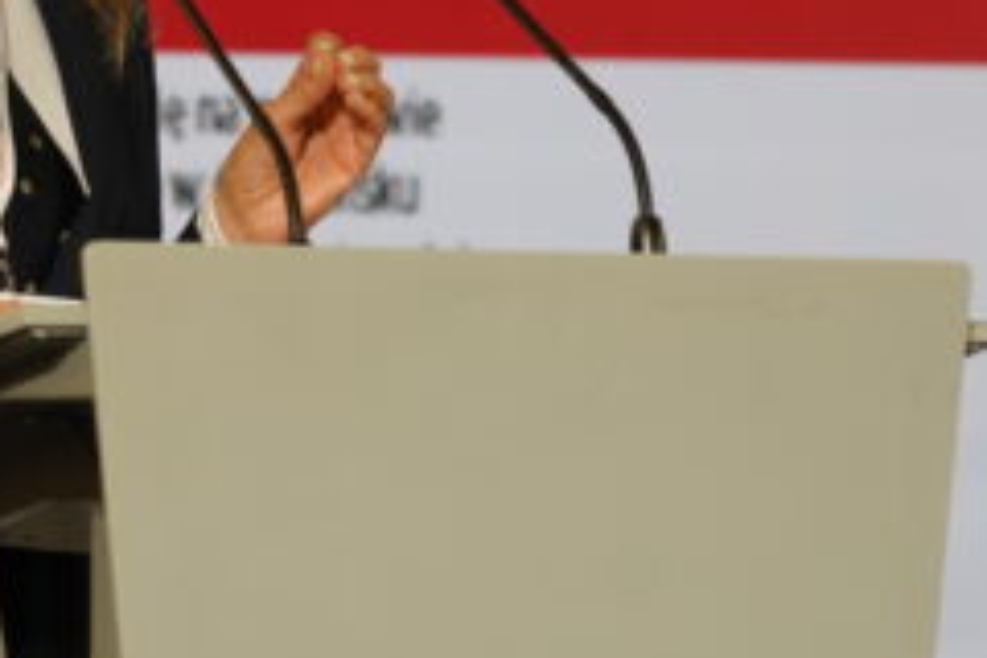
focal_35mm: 336
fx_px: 9211
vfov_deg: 4.1
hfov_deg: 6.1
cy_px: -136
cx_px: 288
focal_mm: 105
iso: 800
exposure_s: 1/160
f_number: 4
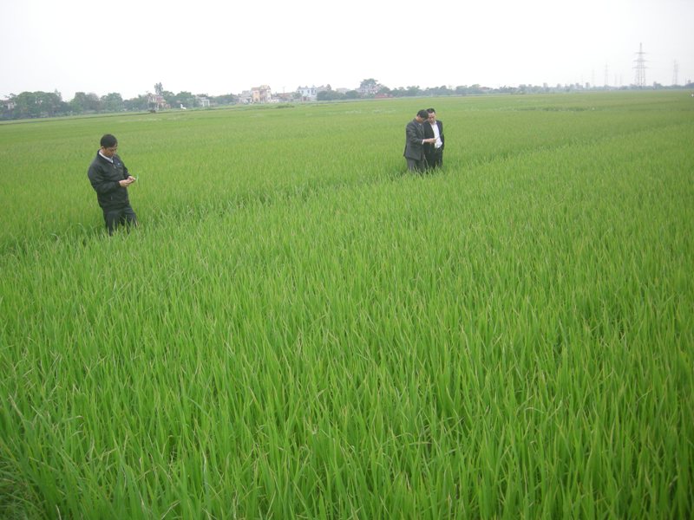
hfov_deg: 51.4
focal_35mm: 36
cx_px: 347
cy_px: 260
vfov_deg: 39.7
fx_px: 722
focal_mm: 7.5
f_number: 2.7
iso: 114
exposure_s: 1/47.3
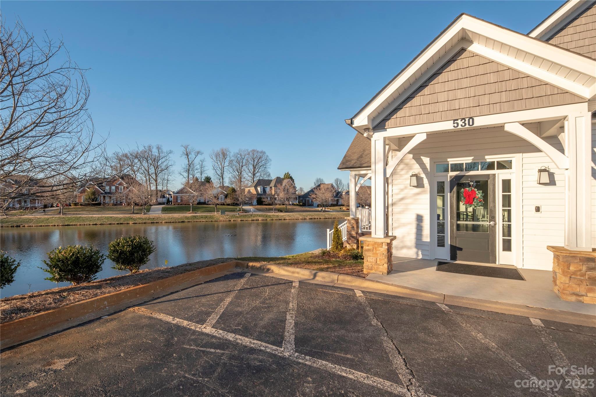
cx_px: 298
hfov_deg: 93.3
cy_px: 198
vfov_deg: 70.5
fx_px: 281
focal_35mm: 17
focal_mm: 17
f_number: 6.3
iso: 320
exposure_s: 1/4000
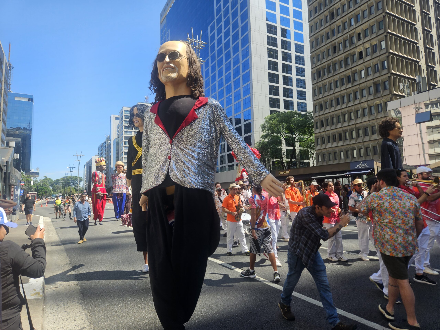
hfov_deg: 73.9
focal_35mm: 23
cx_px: 220
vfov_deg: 58.9
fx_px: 292
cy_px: 165
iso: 25
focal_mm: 5.4
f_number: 1.8
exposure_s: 1/752
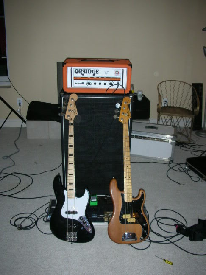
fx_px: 278
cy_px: 138
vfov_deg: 52.6
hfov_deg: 40.7
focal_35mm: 35
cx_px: 103
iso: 130
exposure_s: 1/60.1
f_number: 3
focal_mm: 5.8
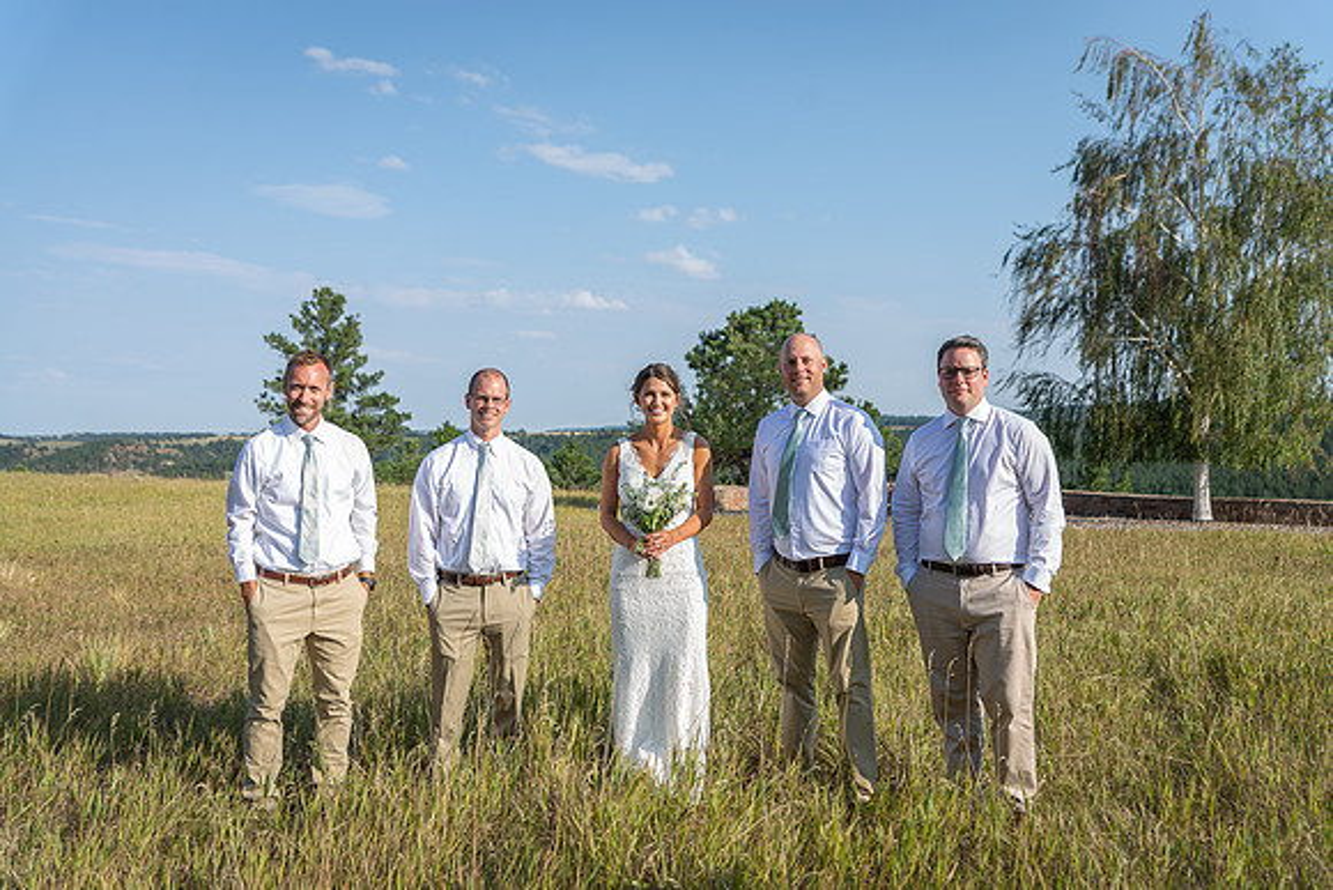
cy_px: 445
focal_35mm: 32
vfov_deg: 41.1
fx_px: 1185
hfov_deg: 58.7
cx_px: 666
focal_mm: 32
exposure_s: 1/500
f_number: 3.5
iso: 80
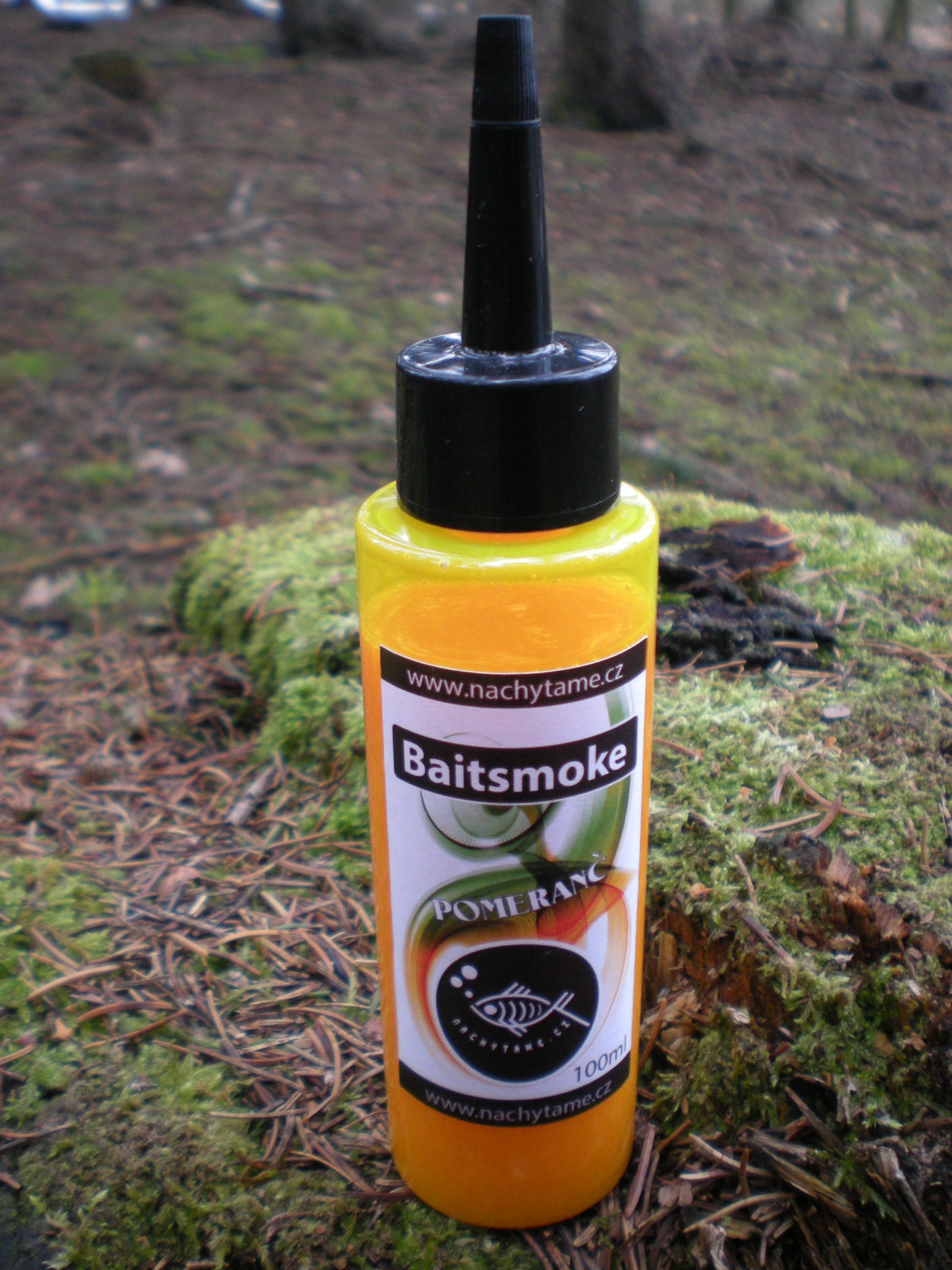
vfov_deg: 49.0
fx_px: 1393
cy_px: 635
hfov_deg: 37.7
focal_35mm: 38
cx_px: 476
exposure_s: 1/59.4
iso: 195
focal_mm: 6.3
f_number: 3.1
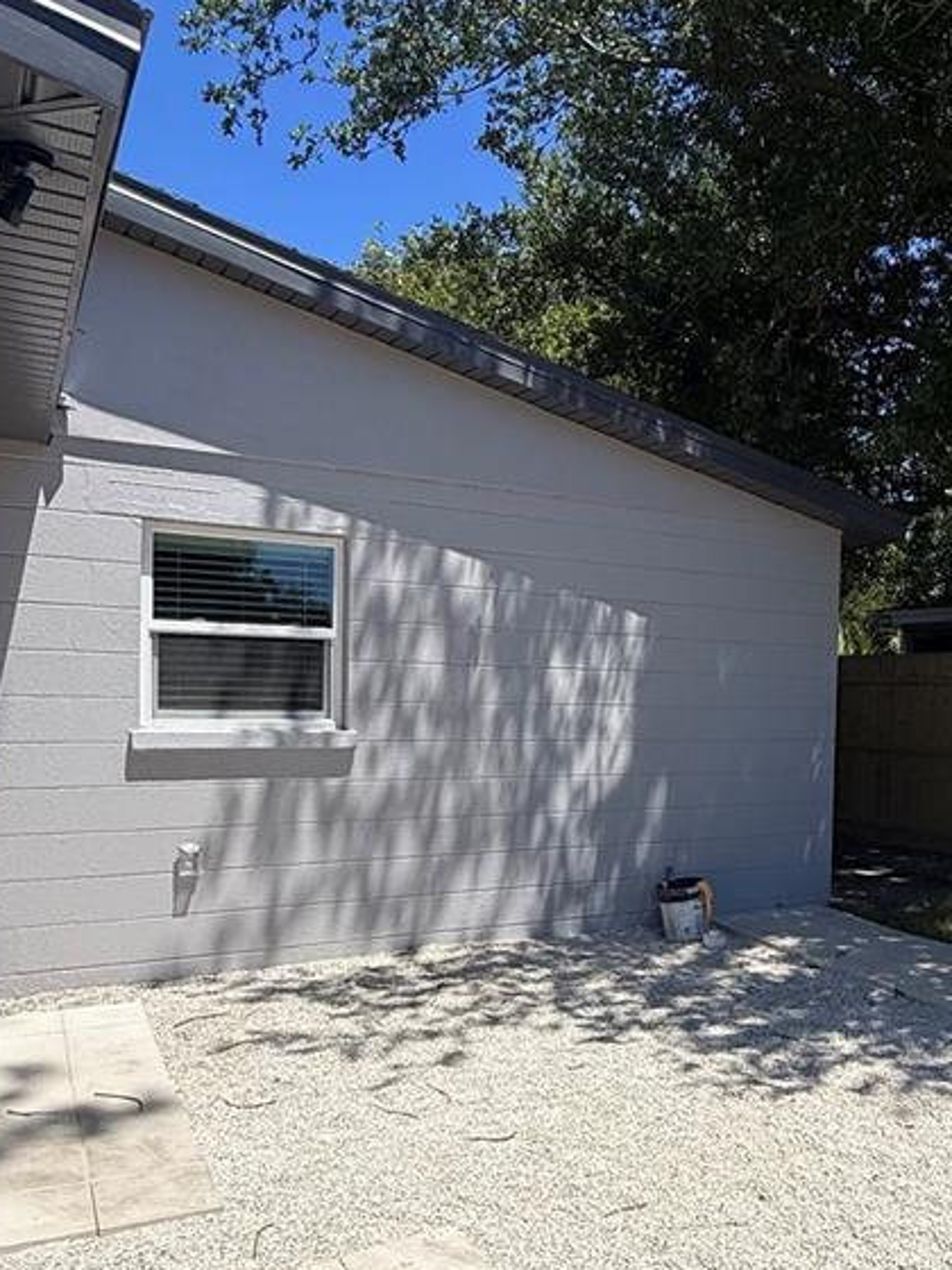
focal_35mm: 30
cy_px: 728
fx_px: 1100
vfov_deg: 59.7
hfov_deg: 45.8
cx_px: 666
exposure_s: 1/3289
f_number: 2.2
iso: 50
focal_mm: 2.22
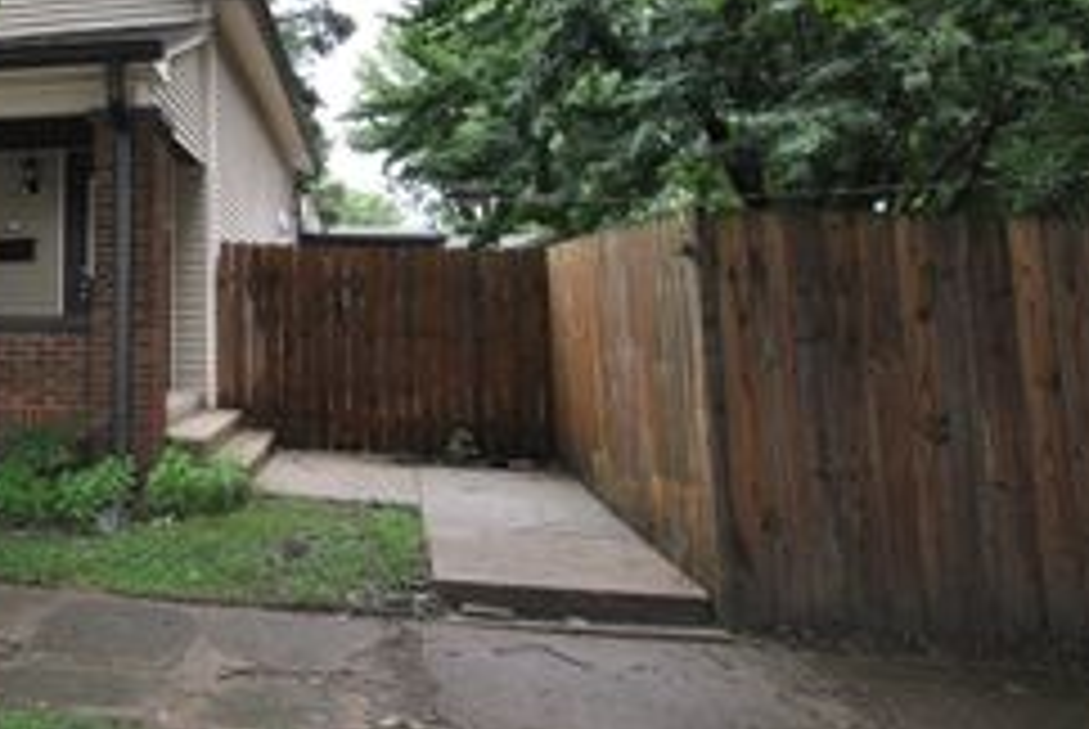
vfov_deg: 41.7
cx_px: 122
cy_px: 227
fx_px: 939
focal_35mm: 31
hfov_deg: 53.2
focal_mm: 10
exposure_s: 1/200
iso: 800
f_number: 8
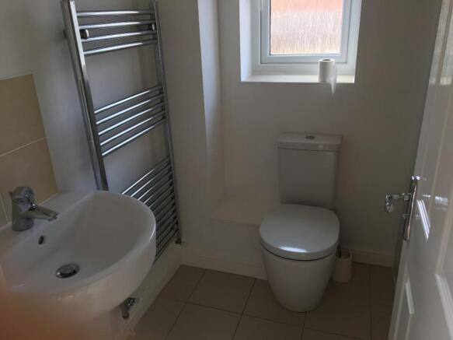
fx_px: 379
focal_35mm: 29
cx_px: 226
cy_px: 170
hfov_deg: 61.7
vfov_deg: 48.2
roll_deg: +3.2
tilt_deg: -22.2
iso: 32
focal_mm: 4.15
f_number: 2.2
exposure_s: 1/100
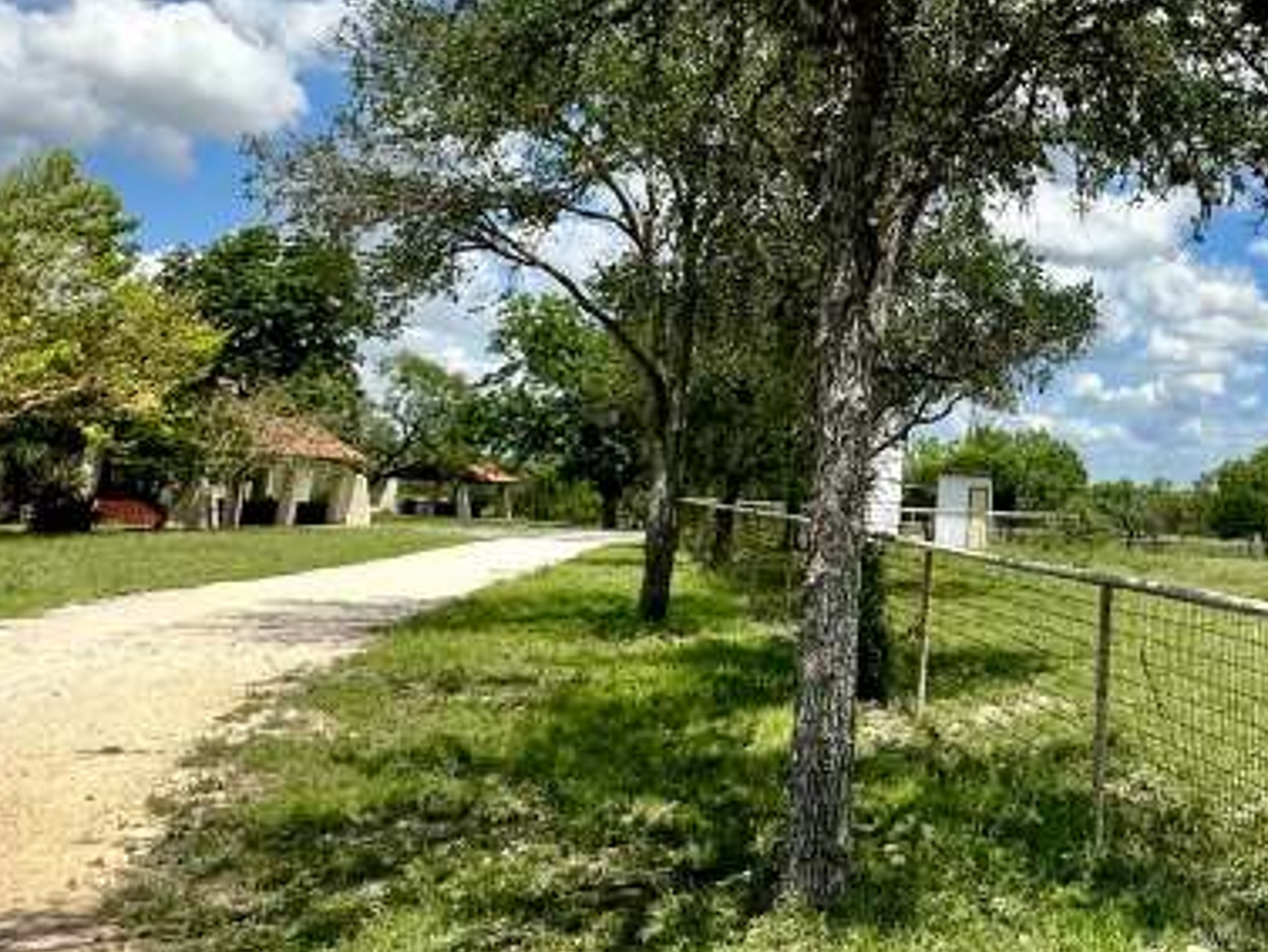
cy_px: 212
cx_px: 1039
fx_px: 1392
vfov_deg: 36.6
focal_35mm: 38
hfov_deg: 46.1
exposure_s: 1/3610
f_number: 2.2
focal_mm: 2.22
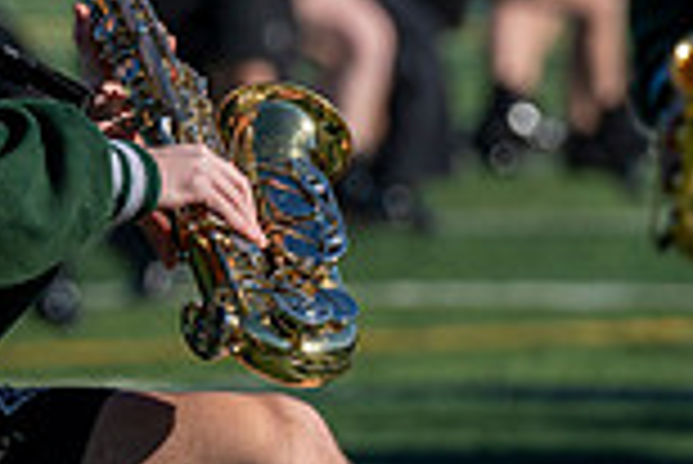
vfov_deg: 1.8
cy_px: -309
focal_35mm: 751
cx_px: -338
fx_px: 14470
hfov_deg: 2.7
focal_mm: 200
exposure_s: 1/2000
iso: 250
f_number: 5
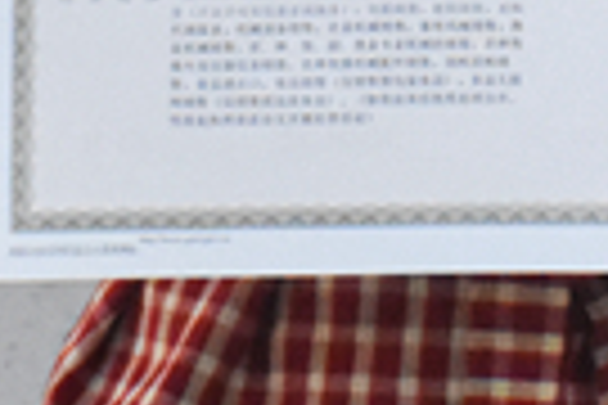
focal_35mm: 514
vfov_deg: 2.7
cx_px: 1009
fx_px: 8677
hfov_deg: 4.0
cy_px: -560
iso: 4000
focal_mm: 45
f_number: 4.5
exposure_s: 1/320
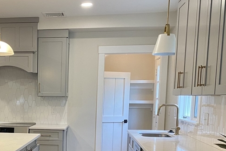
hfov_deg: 33.7
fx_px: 358
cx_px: 35
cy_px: 143
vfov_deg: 23.0
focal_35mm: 57
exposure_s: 1/60
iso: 100
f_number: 1.8
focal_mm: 4.25
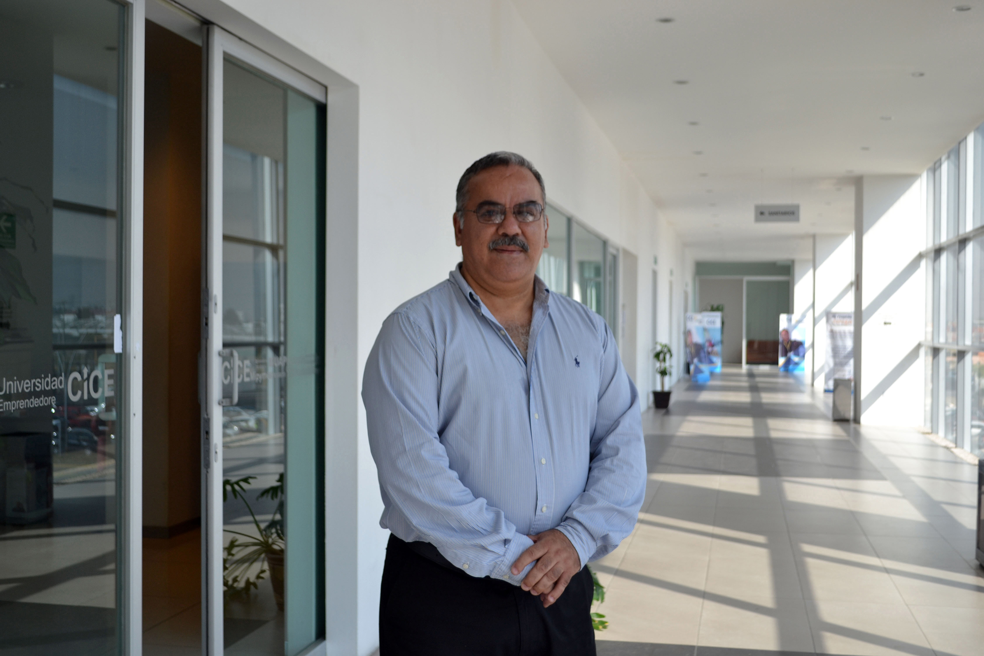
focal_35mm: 42
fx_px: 1148
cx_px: 492
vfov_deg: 31.9
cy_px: 328
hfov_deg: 46.4
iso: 100
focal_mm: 28
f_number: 4.5
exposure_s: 1/30
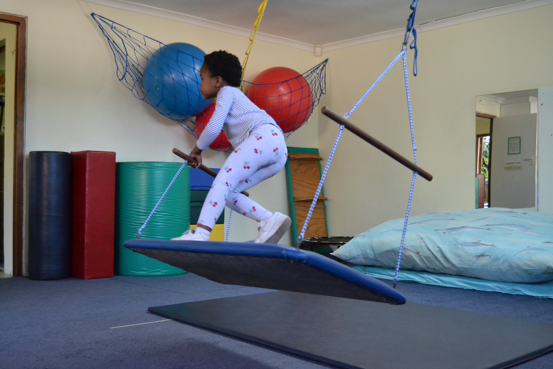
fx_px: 599
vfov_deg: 34.2
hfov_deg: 49.6
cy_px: 184
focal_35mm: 39
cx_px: 276
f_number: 4
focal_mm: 26
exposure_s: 1/400
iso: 3200
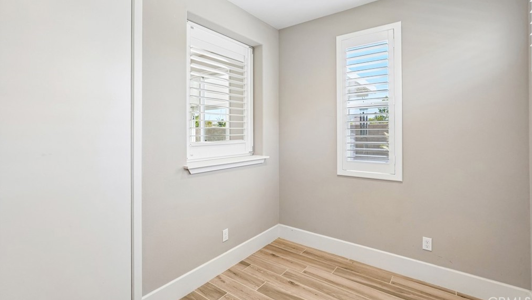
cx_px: 268
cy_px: 129
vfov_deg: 63.7
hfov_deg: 95.9
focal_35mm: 17
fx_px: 240
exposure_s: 1/30
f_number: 8
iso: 320
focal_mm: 16
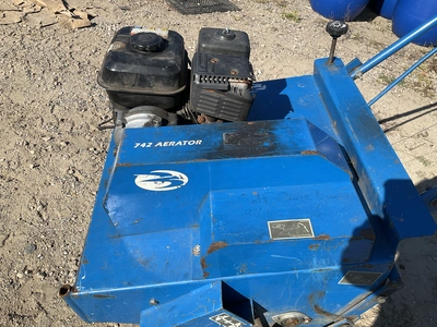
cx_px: 218
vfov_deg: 48.2
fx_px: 366
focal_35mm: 29
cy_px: 164
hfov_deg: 61.7
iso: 25
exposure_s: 1/1577
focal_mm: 3
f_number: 1.8
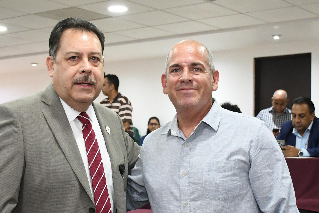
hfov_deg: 25.1
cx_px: 168
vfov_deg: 16.7
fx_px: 718
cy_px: 170
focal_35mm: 81
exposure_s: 1/100
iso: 5000
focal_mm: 32
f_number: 5.6
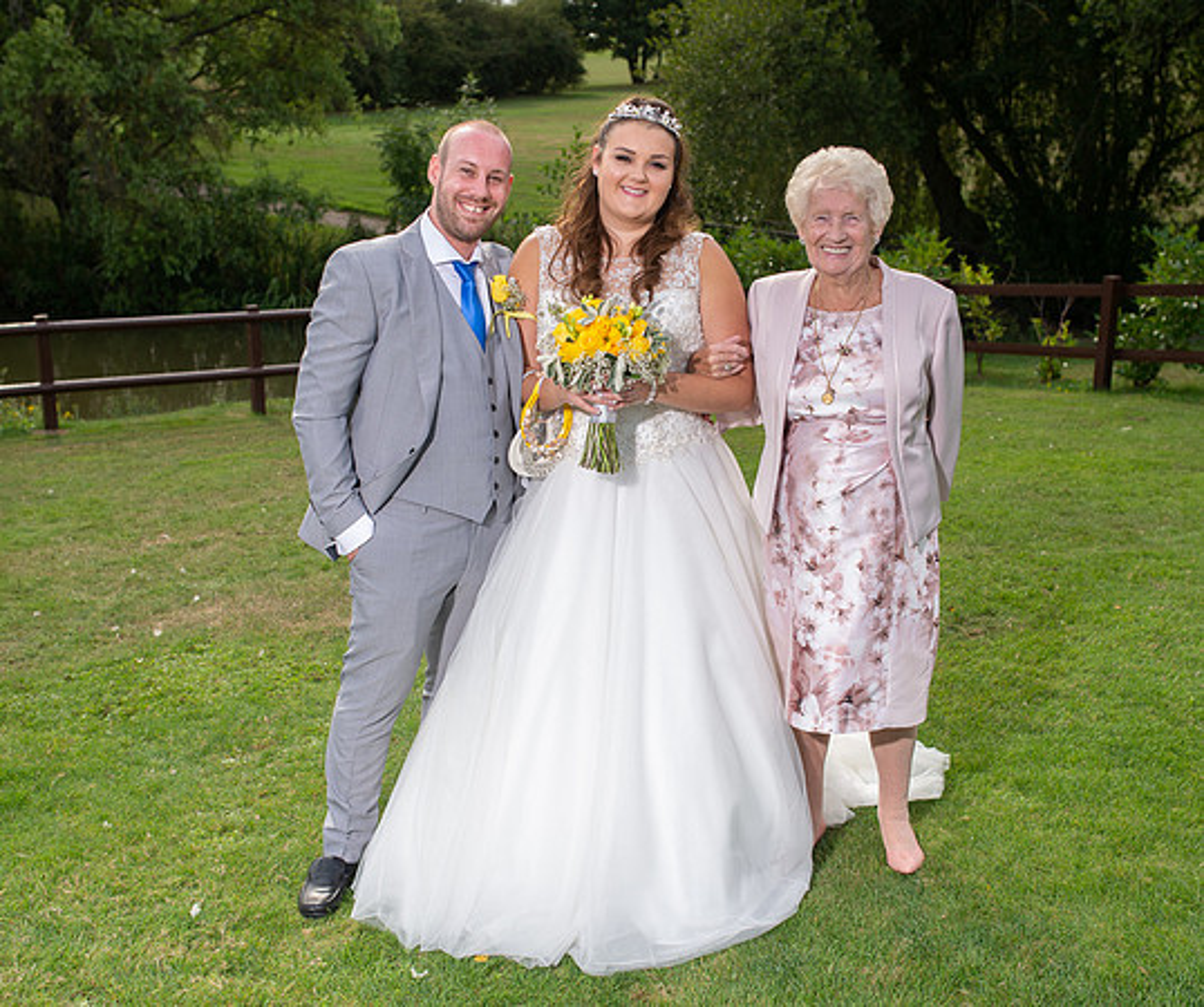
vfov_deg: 37.8
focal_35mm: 40
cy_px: 504
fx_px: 1469
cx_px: 596
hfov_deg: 44.6
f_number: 4
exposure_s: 1/800
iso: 160
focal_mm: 35
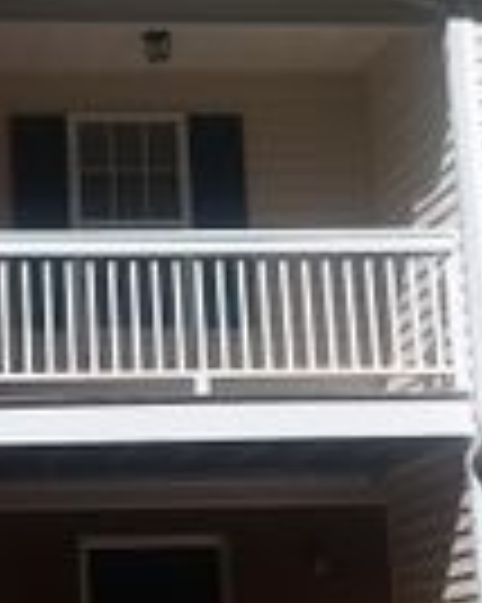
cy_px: 295
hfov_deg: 14.3
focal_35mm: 106
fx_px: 1892
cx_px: 0
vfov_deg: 18.1
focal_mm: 2.47
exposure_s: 1/2355
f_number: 1.9
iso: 40
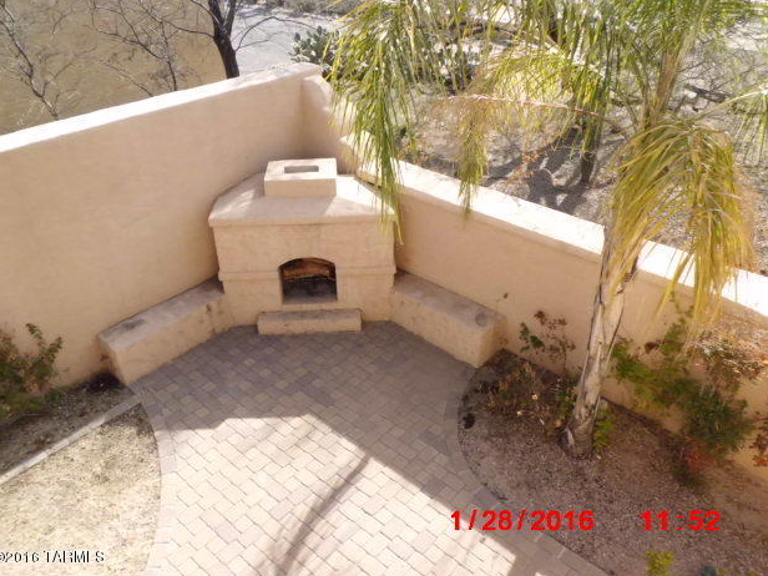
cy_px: 283
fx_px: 599
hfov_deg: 65.3
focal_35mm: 27
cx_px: 386
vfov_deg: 51.4
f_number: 7.9
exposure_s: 1/125
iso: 200
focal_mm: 4.7
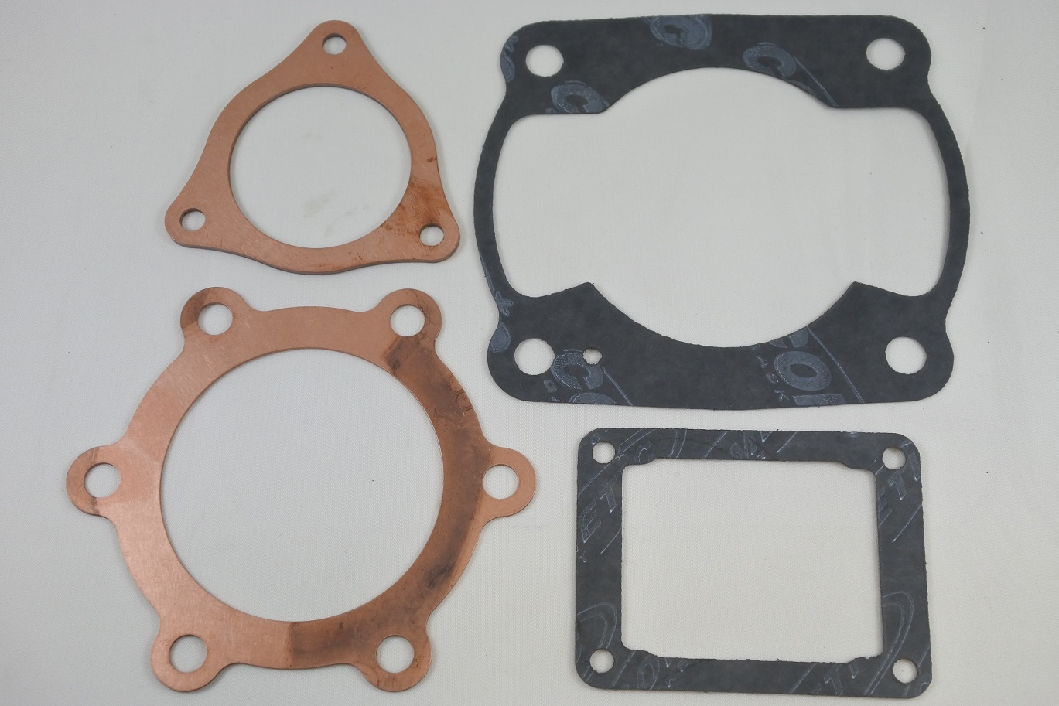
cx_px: 530
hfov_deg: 45.4
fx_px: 1265
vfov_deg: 31.2
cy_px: 353
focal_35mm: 43
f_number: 4.5
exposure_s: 1/200
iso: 400
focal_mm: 16.1
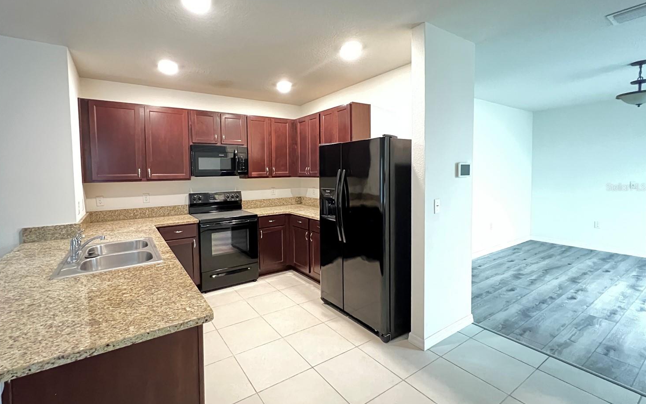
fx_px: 264
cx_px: 296
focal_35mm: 15
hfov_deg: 101.2
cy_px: 187
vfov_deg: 74.7
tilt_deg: -3.1
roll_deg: +1.2
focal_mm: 1.57
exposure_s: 1/30
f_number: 1.8
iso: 2000
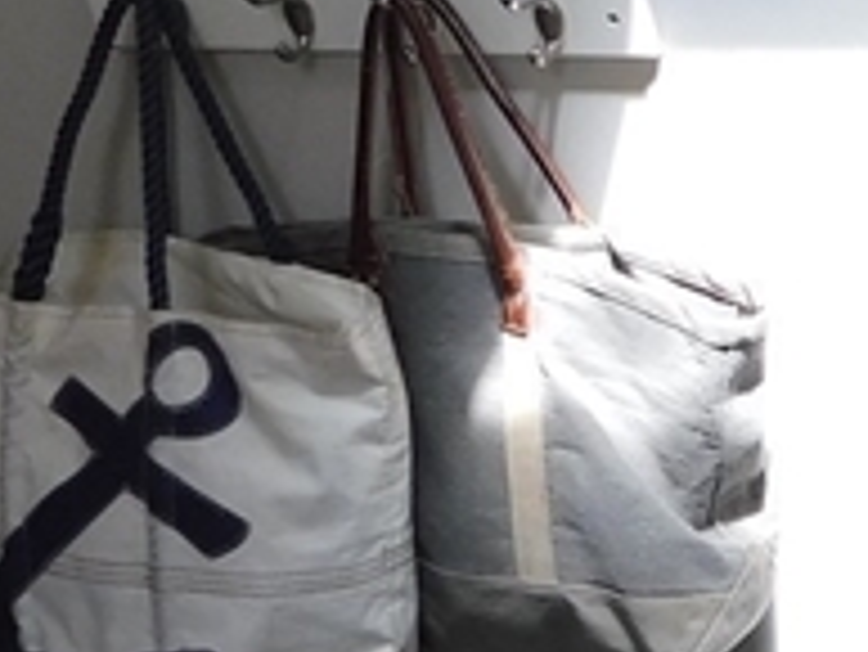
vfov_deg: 12.2
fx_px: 3061
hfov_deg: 14.0
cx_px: 1664
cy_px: 351
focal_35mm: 122
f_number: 3
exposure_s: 1/60
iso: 125
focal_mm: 4
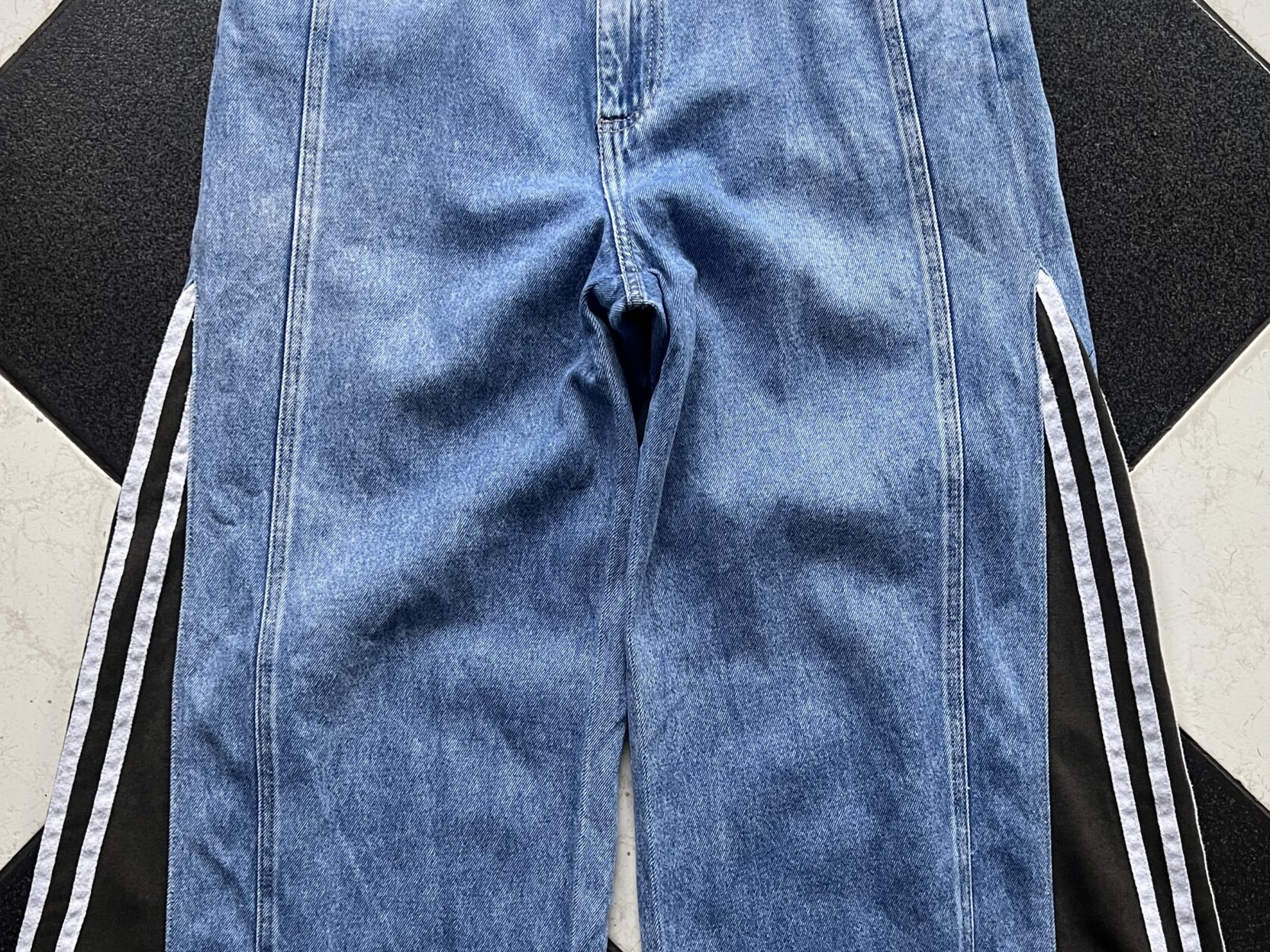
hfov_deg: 46.8
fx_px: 1468
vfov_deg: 35.8
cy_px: 584
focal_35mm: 40
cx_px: 633
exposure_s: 1/60
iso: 125
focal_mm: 5.7
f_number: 1.5
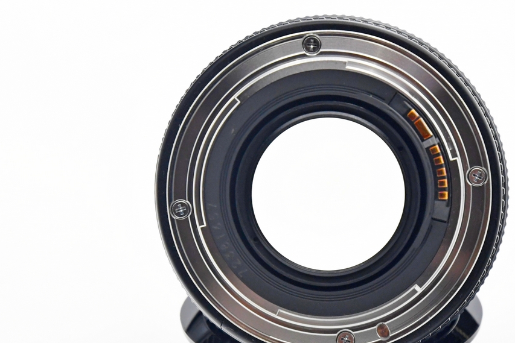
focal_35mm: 211
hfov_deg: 9.7
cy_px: 198
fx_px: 3019
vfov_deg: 6.5
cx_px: 343
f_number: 8
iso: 1600
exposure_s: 1/160
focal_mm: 80
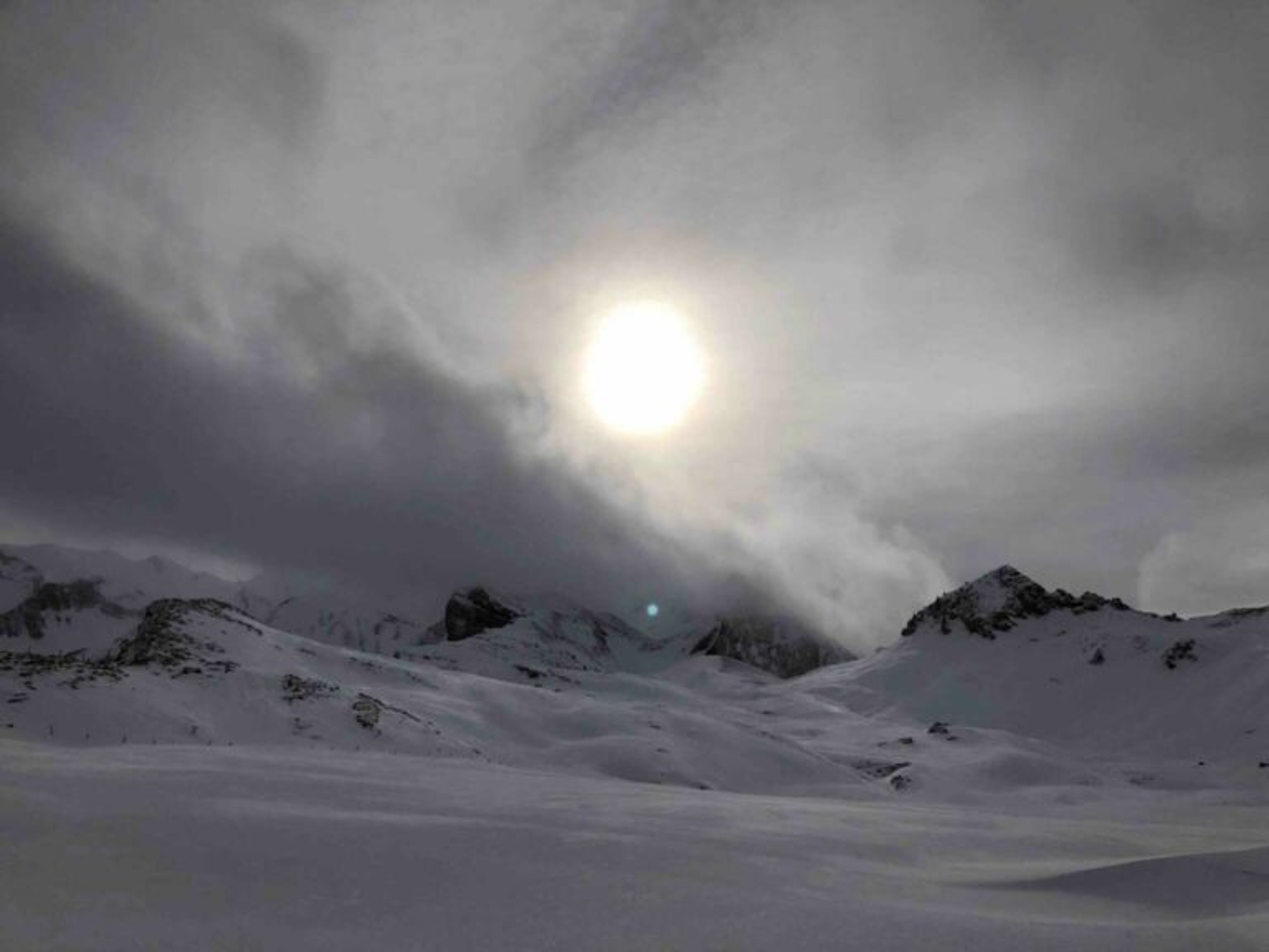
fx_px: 1026
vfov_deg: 49.7
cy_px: 476
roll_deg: -4.4
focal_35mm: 28
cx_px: 634
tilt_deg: +15.1
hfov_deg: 63.4
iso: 25
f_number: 1.8
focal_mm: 4
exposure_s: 1/12048
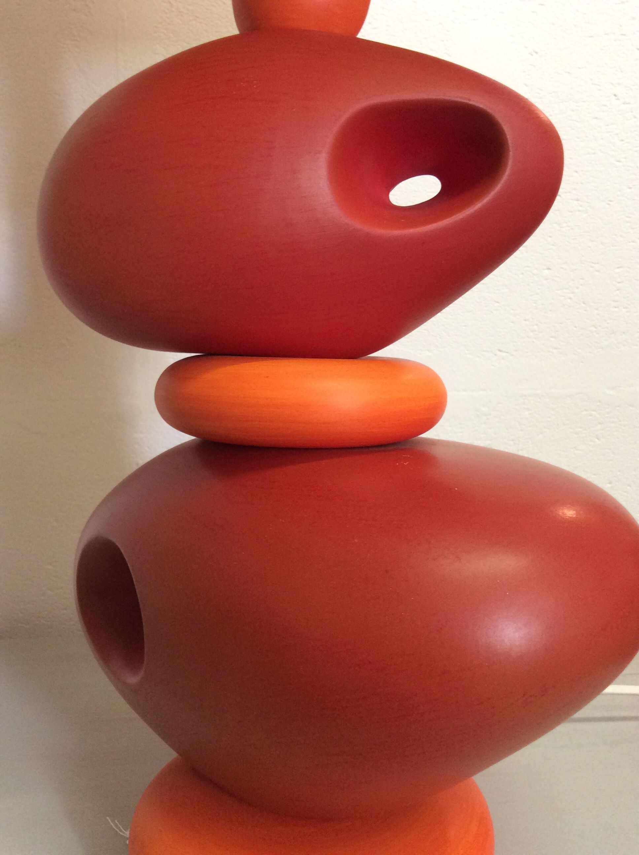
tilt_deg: -7.0
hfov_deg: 44.1
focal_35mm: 32
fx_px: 790
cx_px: 320
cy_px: 428
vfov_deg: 56.9
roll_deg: +0.6
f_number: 2.4
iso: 160
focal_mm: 3.3
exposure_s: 1/25
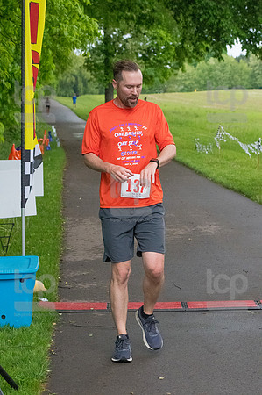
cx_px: 131
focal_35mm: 105
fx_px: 1149
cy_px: 198
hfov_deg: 13.0
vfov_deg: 19.5
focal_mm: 70
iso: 6400
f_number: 5.6
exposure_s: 1/1250
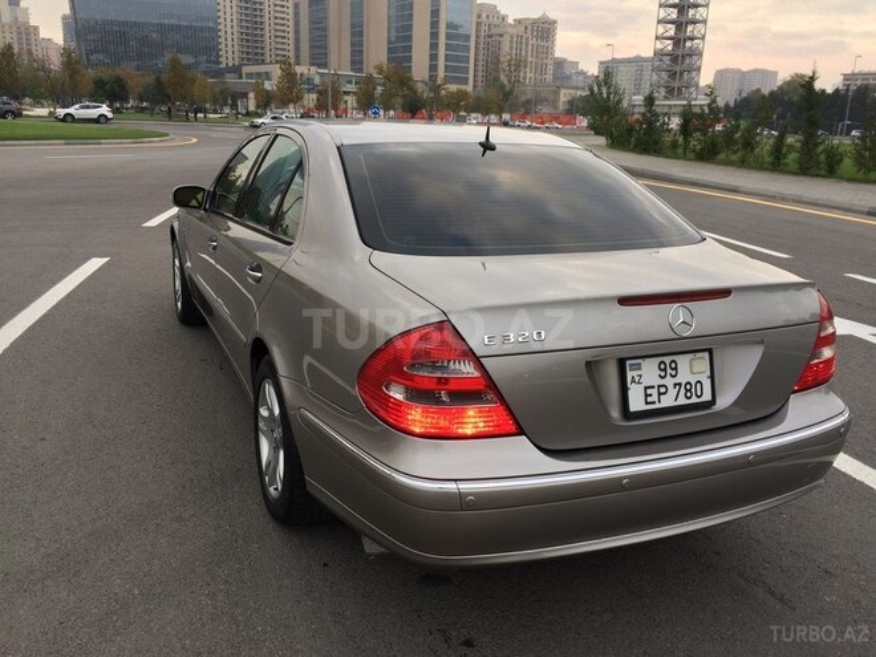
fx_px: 734
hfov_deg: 61.7
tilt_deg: -16.9
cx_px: 438
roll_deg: -2.9
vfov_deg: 48.2
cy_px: 328
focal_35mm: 29
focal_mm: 4.15
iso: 32
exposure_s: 1/101
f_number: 2.2
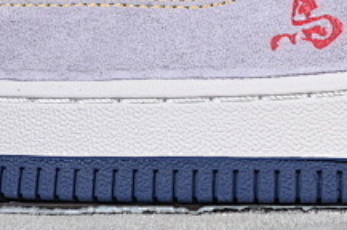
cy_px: -152
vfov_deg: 3.6
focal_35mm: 374
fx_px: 3600
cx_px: 483
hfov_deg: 5.5
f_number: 7.1
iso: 160
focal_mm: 50
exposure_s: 1/80
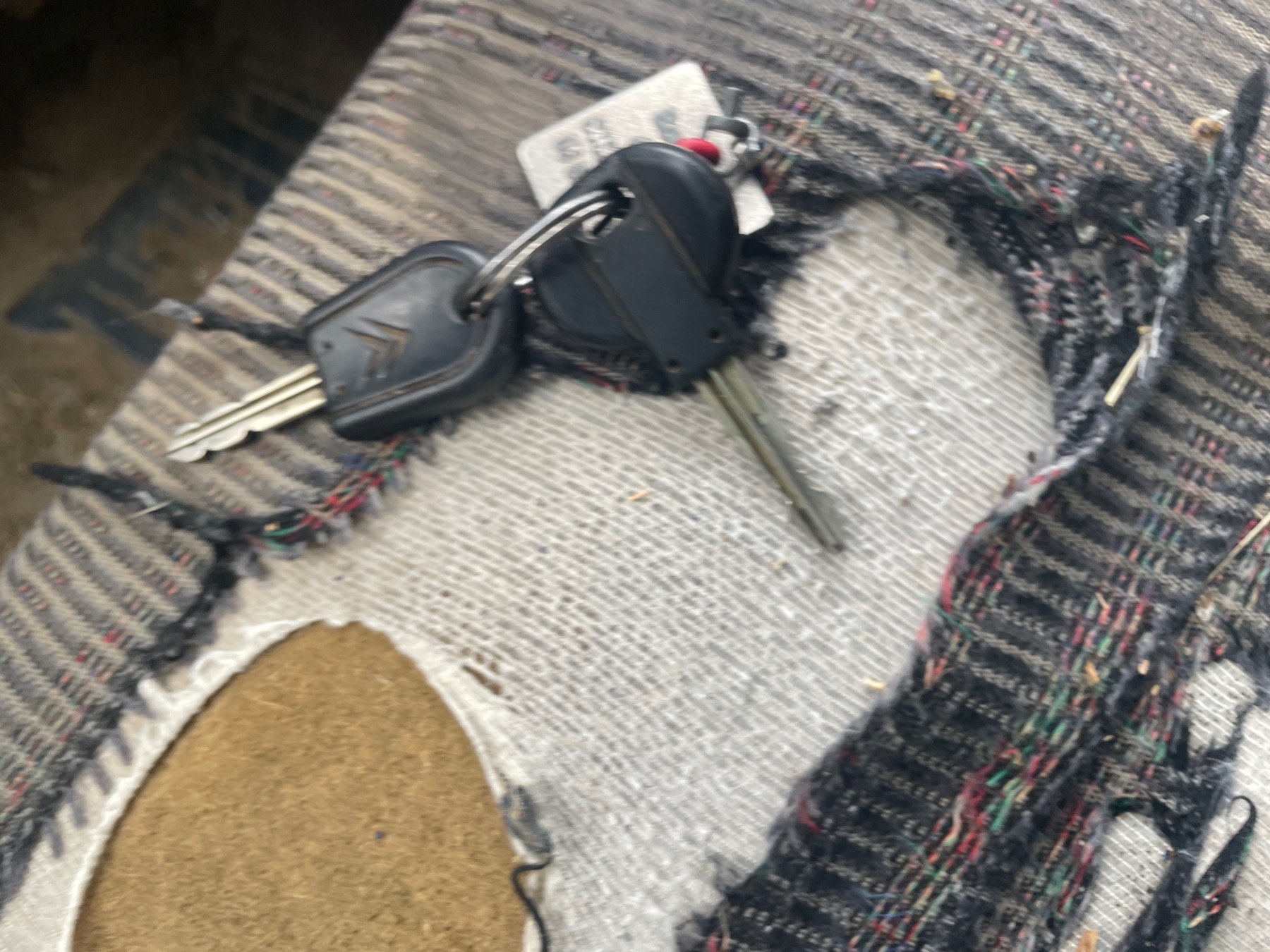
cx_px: 635
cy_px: 476
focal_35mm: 26
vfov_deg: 53.1
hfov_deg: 67.3
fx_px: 954
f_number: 1.6
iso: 64
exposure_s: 1/121
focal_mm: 4.2
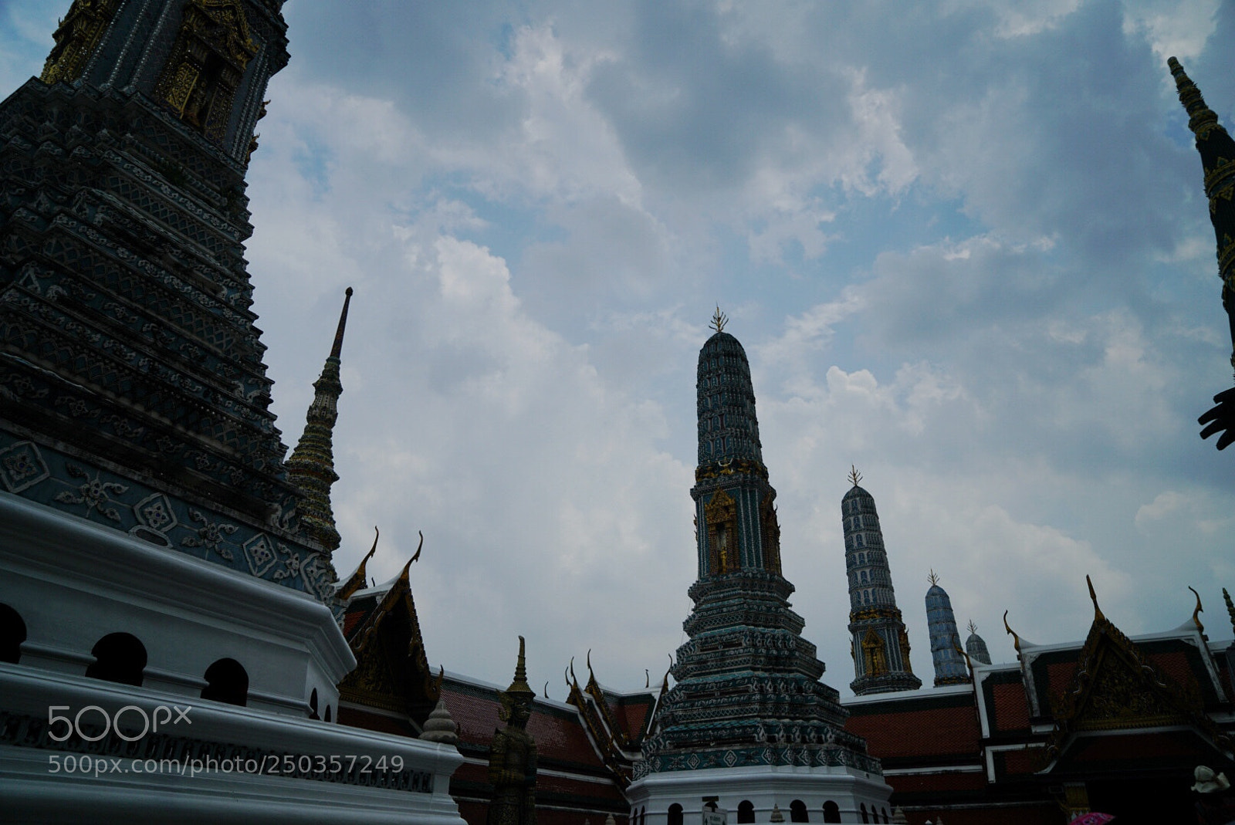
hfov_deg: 73.7
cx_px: 618
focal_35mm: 24
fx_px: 824
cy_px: 412
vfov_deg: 53.2
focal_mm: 24
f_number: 4
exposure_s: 1/4000
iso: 200
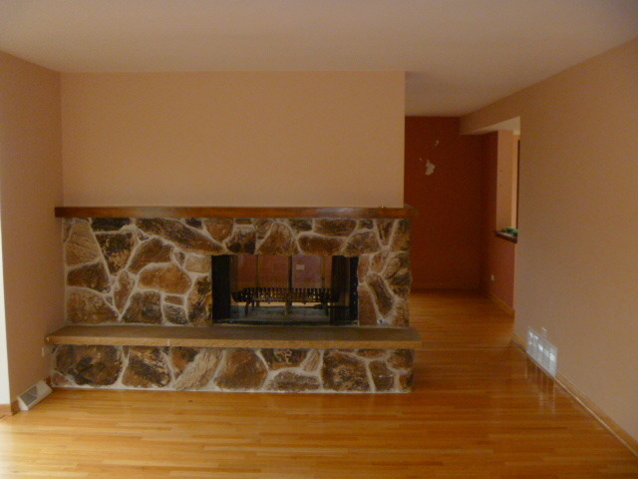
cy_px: 240
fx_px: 645
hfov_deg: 52.6
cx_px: 319
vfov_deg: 40.7
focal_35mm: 35
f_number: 3.5
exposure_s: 1/30
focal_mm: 6.3
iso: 320
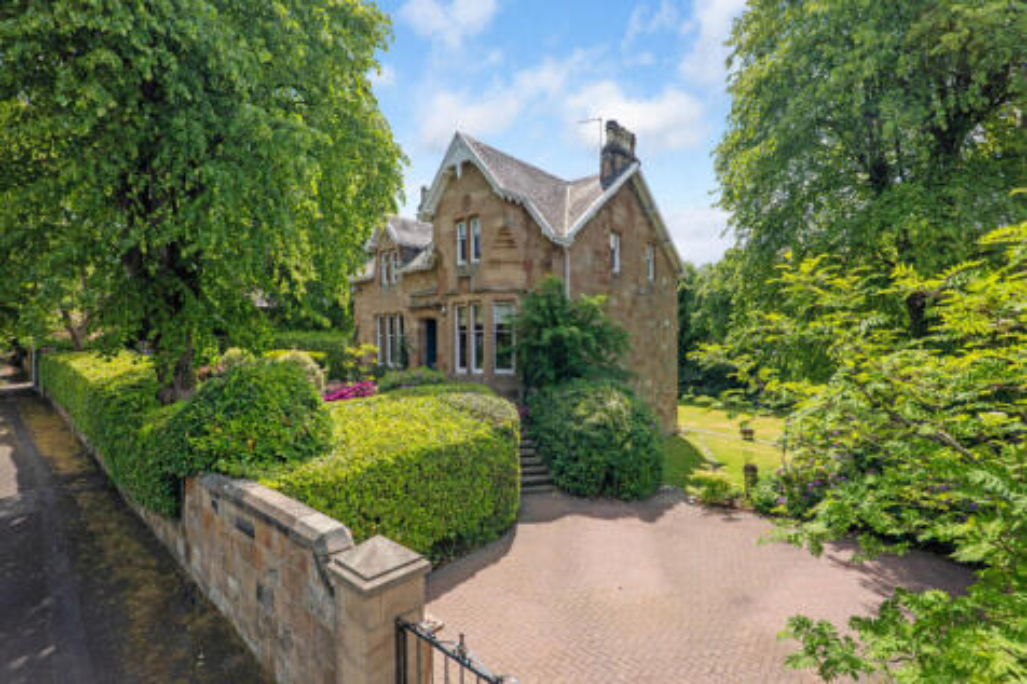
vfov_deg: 73.7
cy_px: 342
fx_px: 456
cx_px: 514
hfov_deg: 96.8
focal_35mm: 16
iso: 200
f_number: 8
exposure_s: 1/500
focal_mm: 16
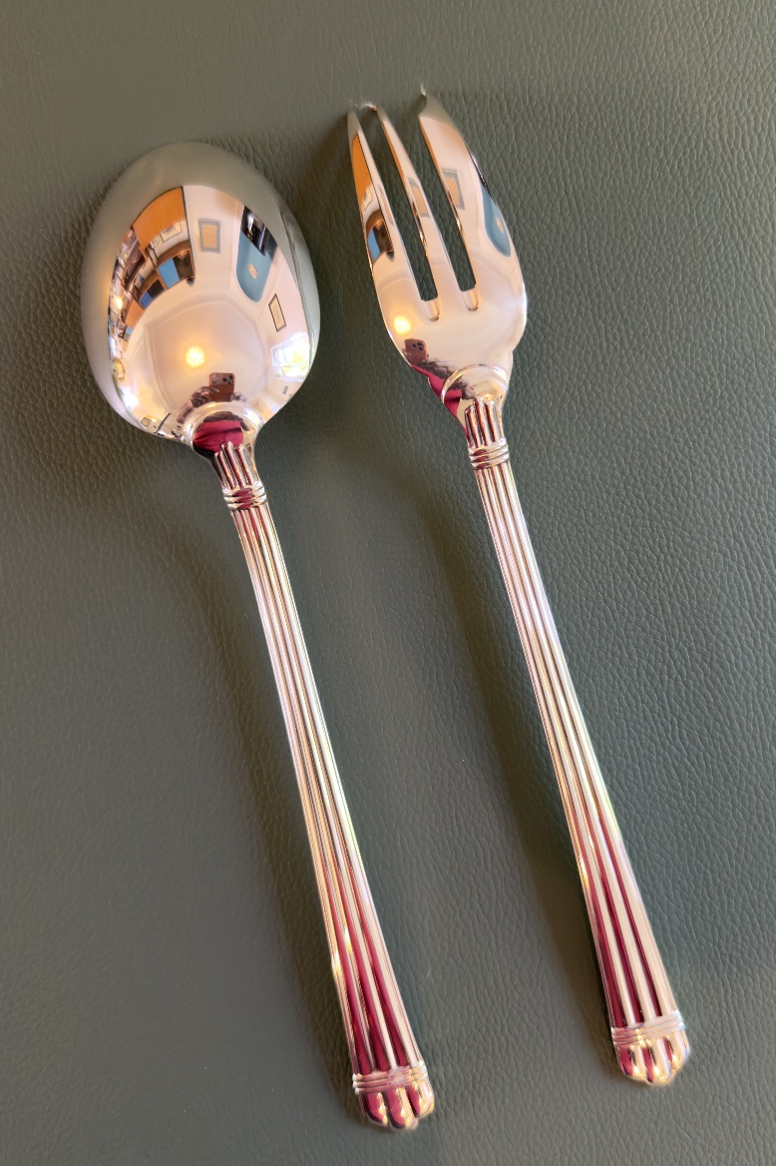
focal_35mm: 31
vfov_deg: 60.3
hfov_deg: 42.3
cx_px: 413
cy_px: 582
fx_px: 1003
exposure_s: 1/40
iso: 400
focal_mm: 6.76
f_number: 1.78
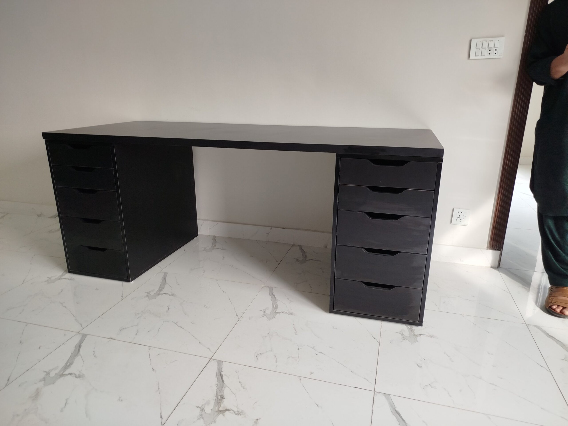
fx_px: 394
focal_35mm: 24
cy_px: 213
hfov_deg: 71.6
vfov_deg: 56.8
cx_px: 284
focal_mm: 5.31
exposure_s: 1/50
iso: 64
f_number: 1.7
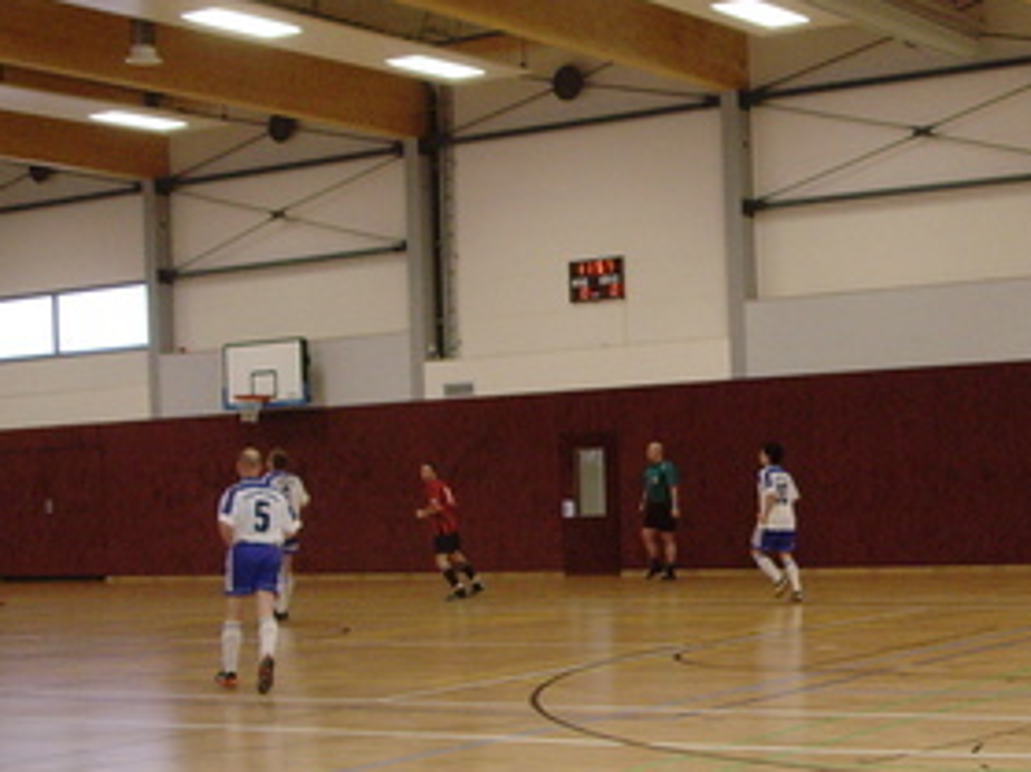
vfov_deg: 20.9
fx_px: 2084
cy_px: 497
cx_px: 916
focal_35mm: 70
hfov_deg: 26.9
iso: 320
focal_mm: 6.6
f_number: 3.5
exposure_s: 1/45
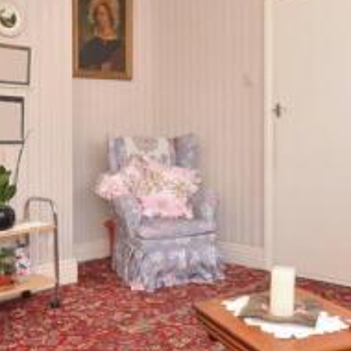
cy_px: 126
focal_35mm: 44
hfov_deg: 38.3
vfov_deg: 38.0
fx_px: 505
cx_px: 190
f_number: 9
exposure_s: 1/10
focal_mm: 10
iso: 640
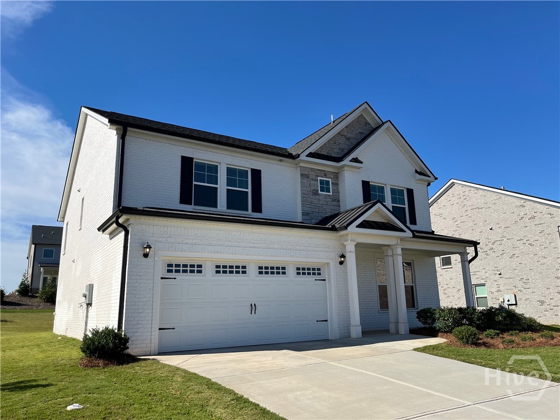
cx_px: 280
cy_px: 210
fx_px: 421
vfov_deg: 53.1
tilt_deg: +12.6
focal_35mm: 26
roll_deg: +1.8
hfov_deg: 67.3
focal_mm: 5.1
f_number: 1.6
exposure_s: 1/4016
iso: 50
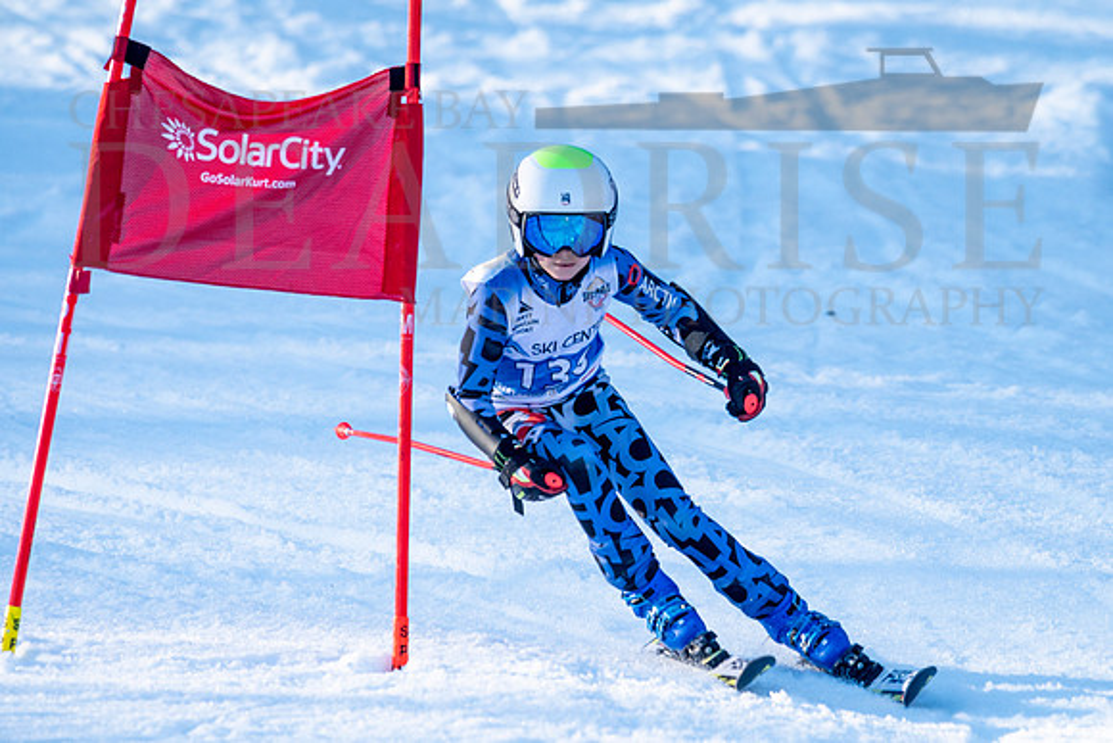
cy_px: 349
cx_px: 622
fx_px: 19802
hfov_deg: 3.2
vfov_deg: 2.1
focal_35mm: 640
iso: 1250
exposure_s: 1/2000
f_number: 8
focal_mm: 560
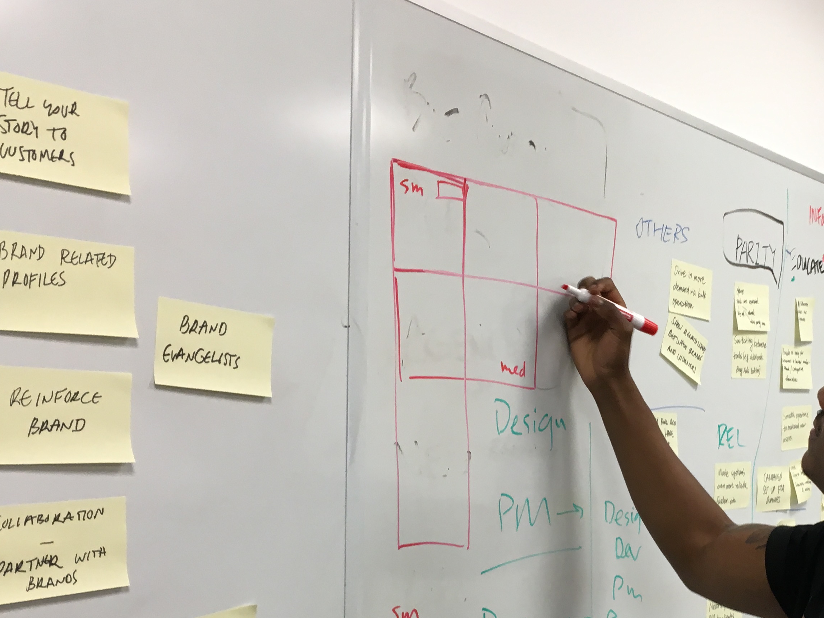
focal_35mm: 51
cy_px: 497
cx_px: 635
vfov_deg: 28.0
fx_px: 1214
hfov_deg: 36.5
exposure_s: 1/30
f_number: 2.2
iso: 50
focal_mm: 4.15
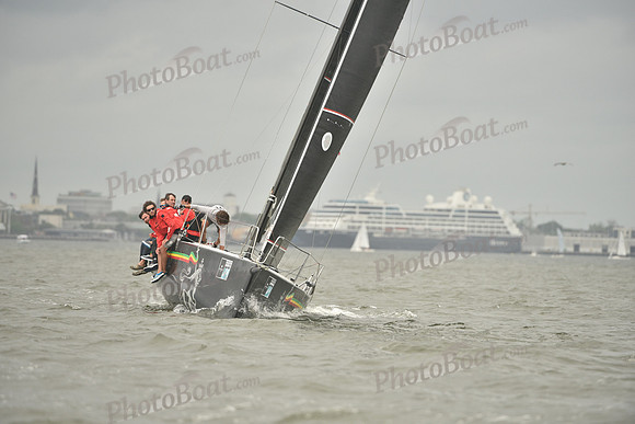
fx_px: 7057
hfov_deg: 5.2
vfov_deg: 3.4
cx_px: 318
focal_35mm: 400
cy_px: 212
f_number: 5
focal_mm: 400
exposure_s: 1/800
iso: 400
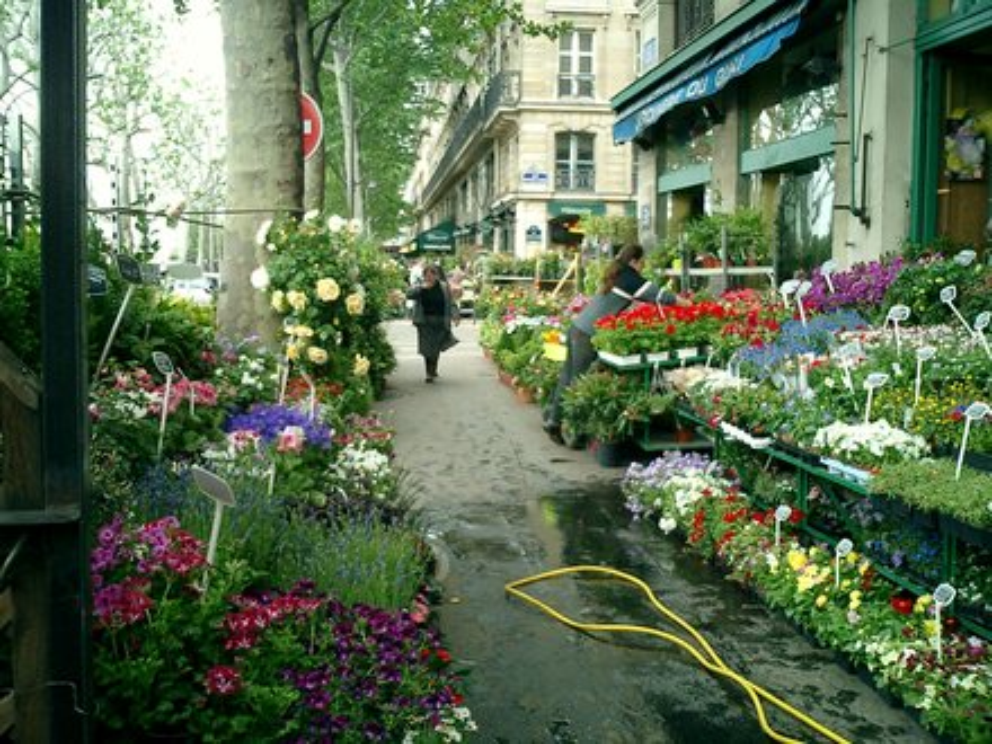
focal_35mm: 36
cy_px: 372
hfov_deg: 51.4
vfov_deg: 39.7
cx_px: 496
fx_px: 1032
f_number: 3.2
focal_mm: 7.5
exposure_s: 1/100
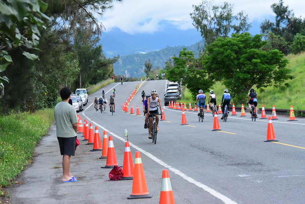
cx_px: 152
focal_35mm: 122
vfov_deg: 11.3
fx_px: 1034
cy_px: 102
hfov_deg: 16.8
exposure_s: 1/2500
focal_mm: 122
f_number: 13
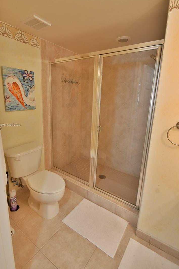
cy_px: 125
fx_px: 127
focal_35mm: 17
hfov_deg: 70.3
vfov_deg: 93.1
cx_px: 81
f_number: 6.3
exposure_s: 1/100
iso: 3200
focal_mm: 10
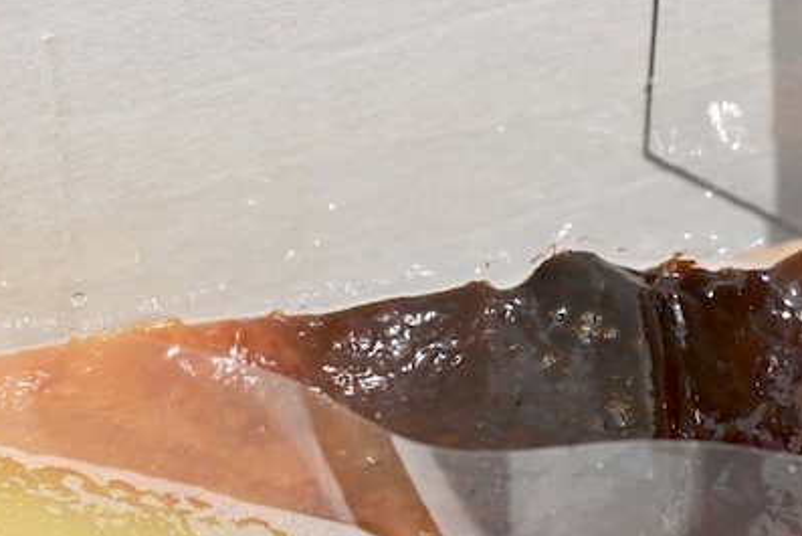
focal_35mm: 151
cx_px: 628
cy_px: 484
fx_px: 3365
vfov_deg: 9.1
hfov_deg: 13.5
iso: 320
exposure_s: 1/500
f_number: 11
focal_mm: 60
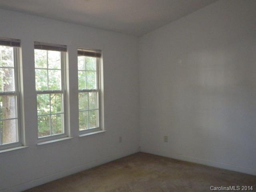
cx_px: 128
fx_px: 251
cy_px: 96
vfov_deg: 41.8
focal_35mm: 34
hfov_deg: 54.0
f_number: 3.8
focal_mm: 6.1
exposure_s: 1/50
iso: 1600
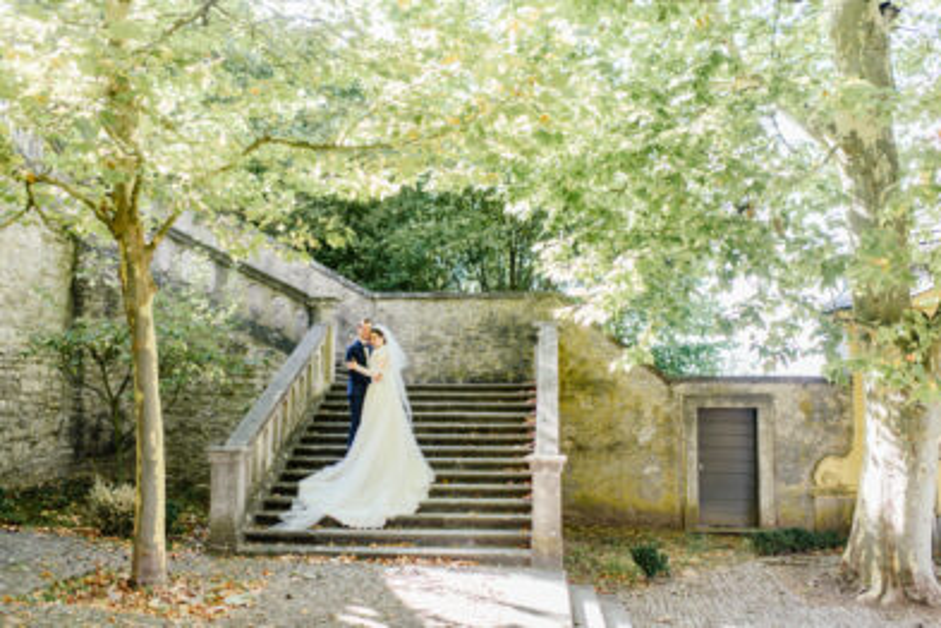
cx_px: 470
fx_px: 915
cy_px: 314
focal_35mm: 35
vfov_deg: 37.9
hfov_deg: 54.4
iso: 320
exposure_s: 1/400
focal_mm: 35
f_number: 2.2
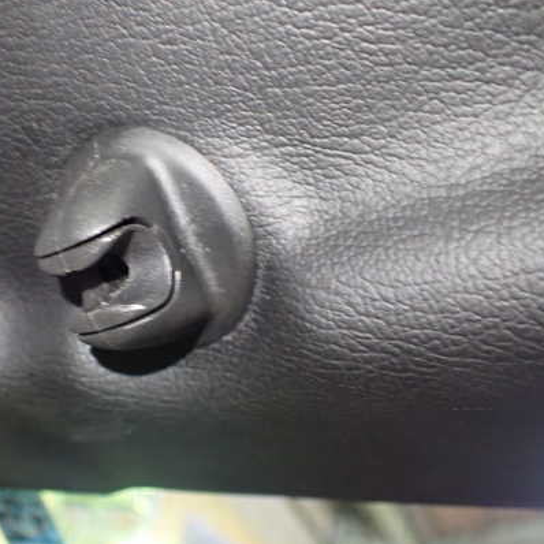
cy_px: 280
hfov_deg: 40.7
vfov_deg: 41.9
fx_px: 711
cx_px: 137
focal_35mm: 40
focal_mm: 5.4
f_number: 2.3
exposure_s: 1/40
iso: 800
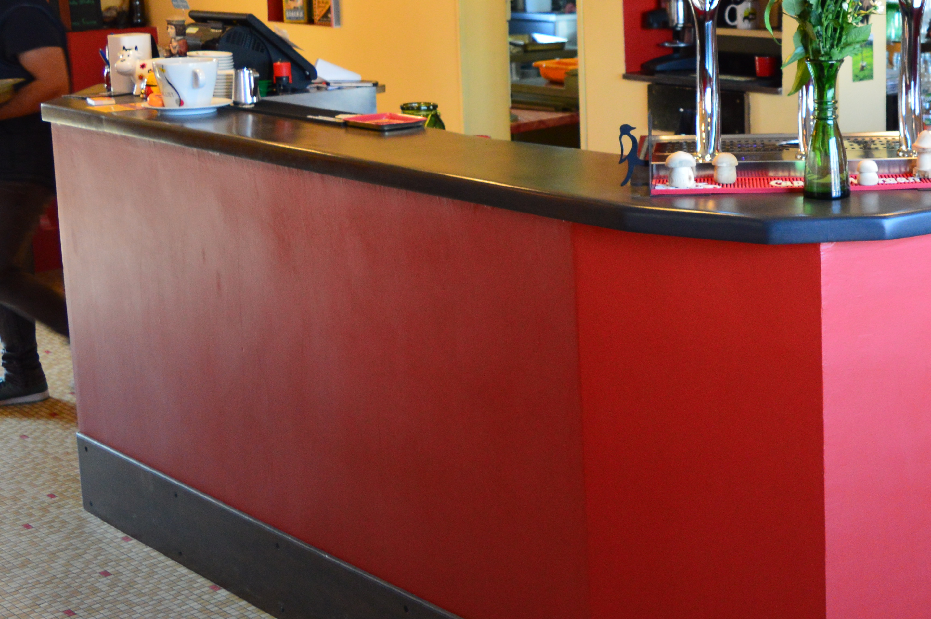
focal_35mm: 63
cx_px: 877
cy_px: 156
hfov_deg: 30.2
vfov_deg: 21.4
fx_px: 1628
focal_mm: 20
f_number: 3.5
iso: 800
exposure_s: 1/60
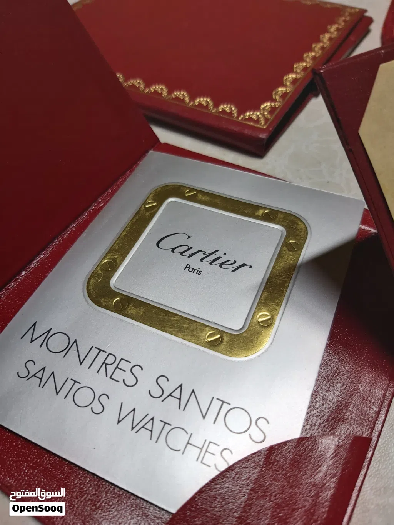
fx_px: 395
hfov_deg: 53.1
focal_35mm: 26
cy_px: 262
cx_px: 197
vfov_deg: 67.3
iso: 80
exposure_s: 1/100
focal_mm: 3.92
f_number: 1.7
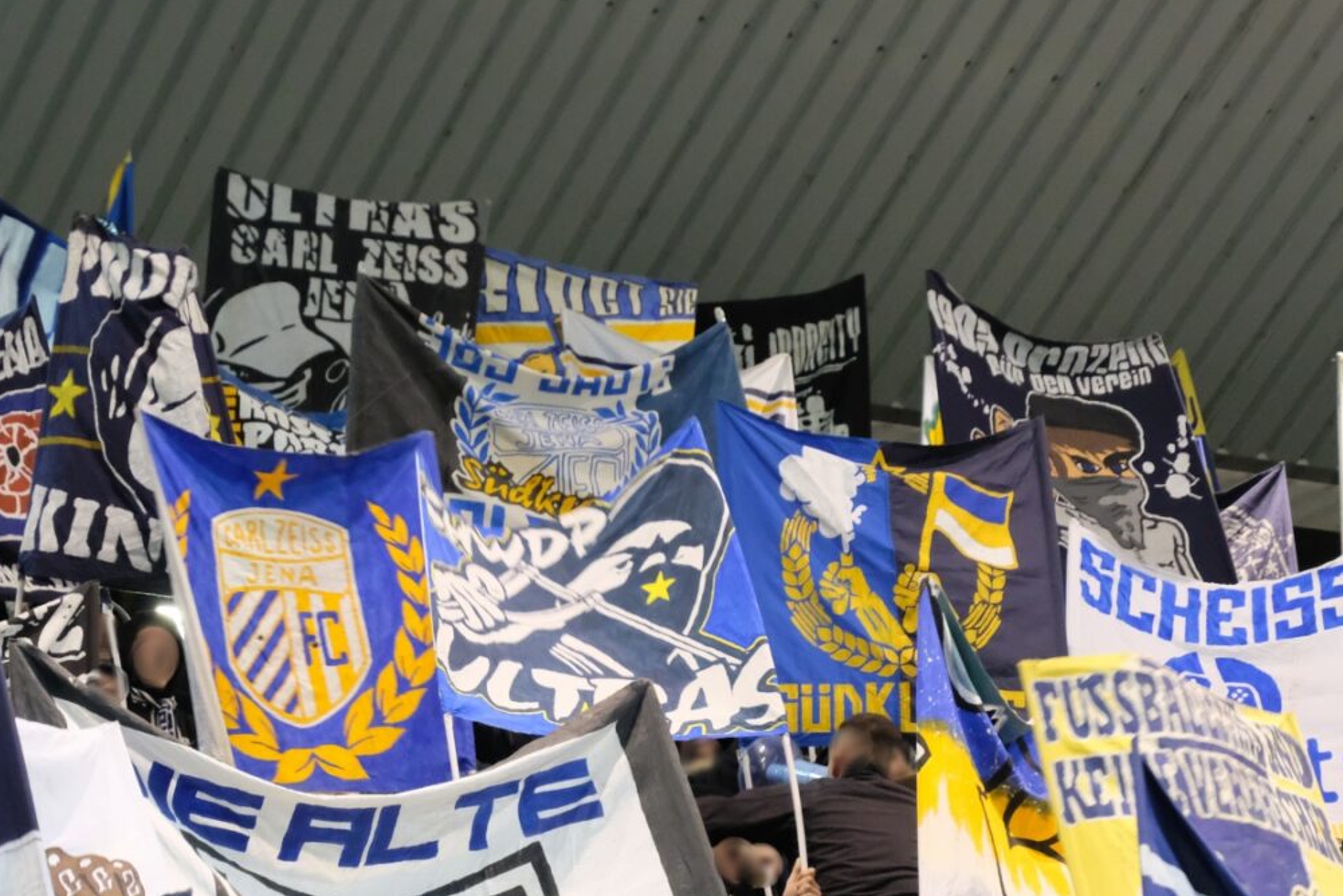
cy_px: 577
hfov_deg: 11.5
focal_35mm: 179
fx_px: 6679
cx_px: 584
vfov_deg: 7.7
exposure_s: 1/56
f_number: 5
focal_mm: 74.4
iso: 6400
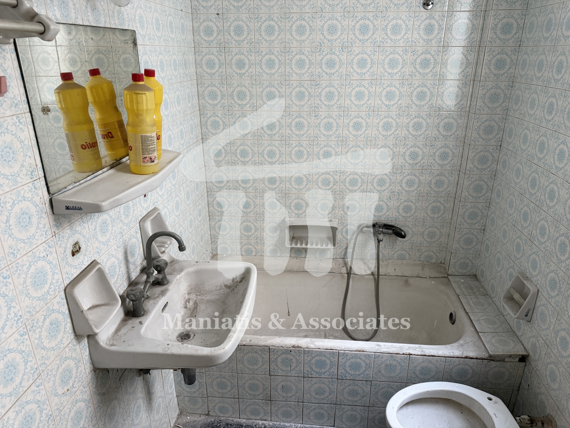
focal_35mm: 24
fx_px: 395
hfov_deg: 71.6
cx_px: 285
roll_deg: +0.0
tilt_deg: -20.2
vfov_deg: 56.8
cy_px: 214
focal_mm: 6.76
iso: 400
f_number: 1.78
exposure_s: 1/60
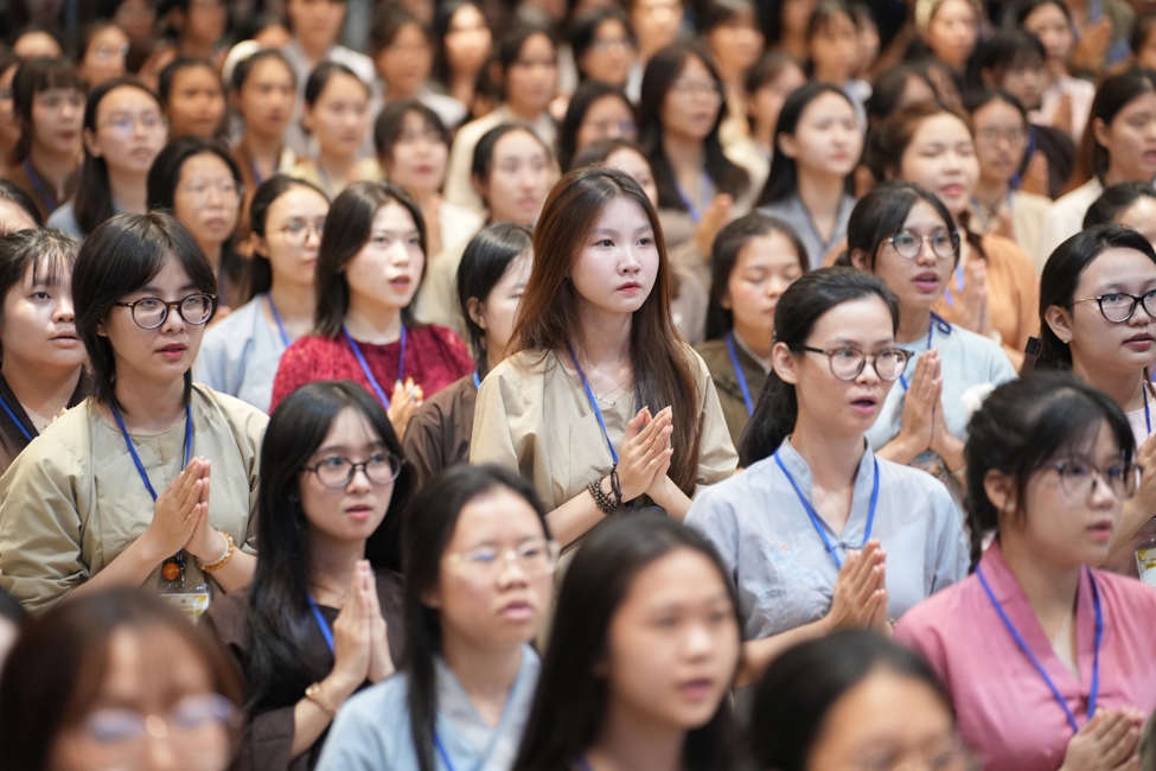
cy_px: 386
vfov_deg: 9.1
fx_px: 4816
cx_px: 578
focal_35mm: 150
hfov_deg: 13.7
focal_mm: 150
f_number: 2.8
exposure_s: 1/100
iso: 2500
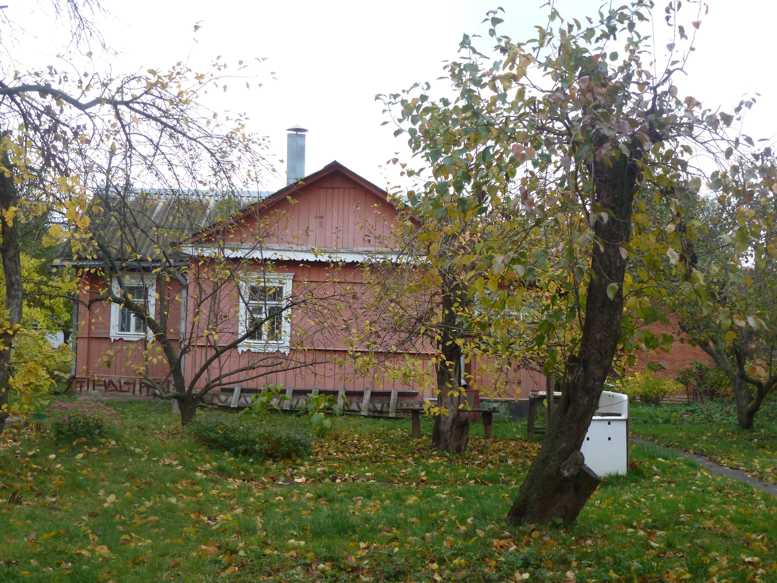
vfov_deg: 32.2
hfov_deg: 42.1
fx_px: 1010
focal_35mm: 45
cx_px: 388
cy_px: 292
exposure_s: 1/60
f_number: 4
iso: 160
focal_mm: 8
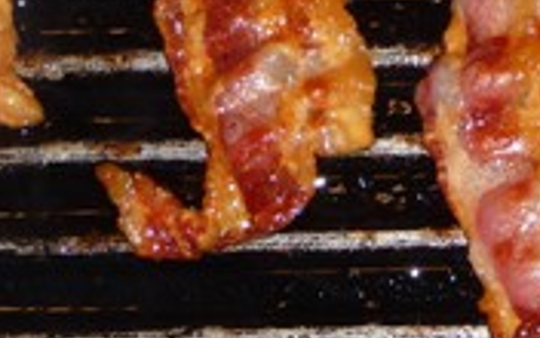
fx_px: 2723
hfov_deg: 11.2
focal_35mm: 185
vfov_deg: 7.0
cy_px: -117
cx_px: 583
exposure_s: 1/30
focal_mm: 8
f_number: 4.2
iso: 100
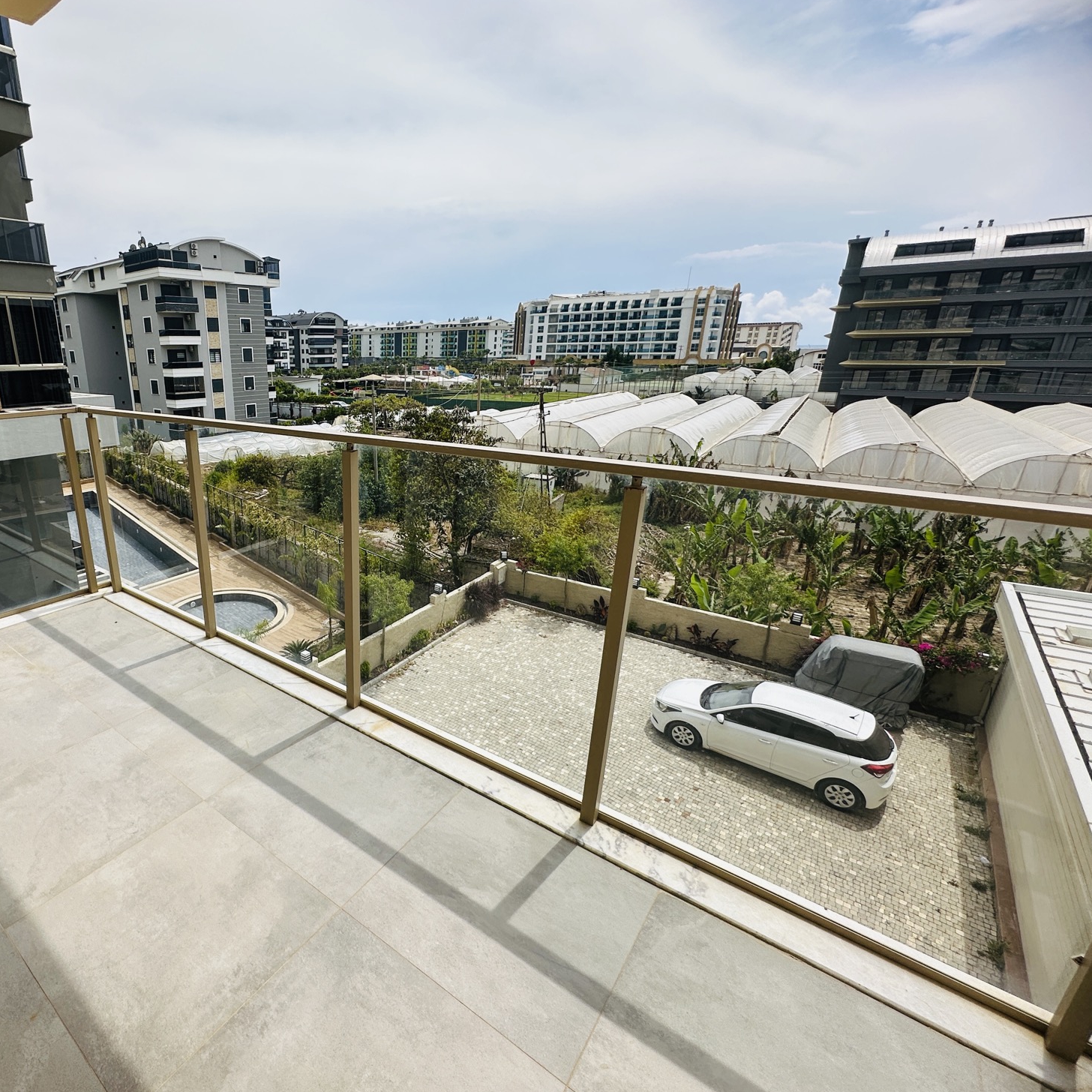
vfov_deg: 84.0
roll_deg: +1.1
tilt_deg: -19.1
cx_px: 351
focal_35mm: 17
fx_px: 607
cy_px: 559
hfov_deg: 80.7
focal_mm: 2.22
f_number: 2.2
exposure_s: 1/2132
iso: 50
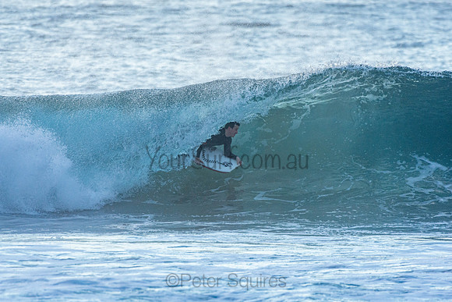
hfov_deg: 2.9
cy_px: 151
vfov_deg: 1.9
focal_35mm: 720
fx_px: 9042
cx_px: 226
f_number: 5.6
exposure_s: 1/1250
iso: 560
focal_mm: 480
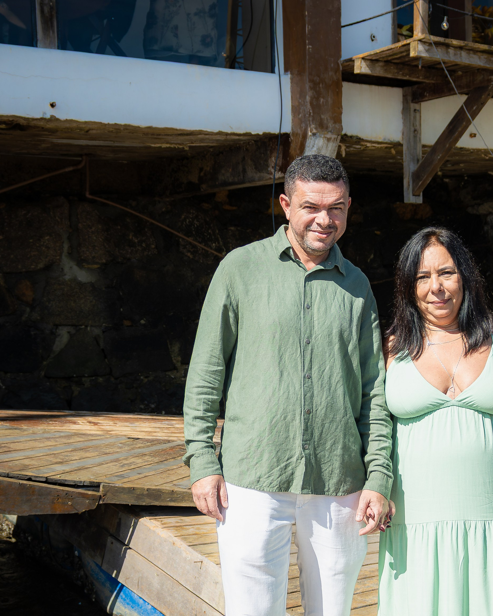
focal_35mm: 62
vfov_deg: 30.3
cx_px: 344
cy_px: 396
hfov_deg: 24.4
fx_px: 1131
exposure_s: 1/1000
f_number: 4.2
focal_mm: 25
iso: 160
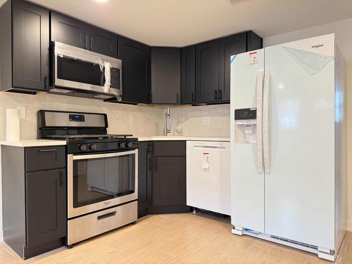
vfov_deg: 56.8
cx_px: 176
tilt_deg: -1.3
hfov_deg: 71.6
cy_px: 132
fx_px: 244
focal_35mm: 24
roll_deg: +0.2
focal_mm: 6.76
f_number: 1.78
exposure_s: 1/60
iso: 250
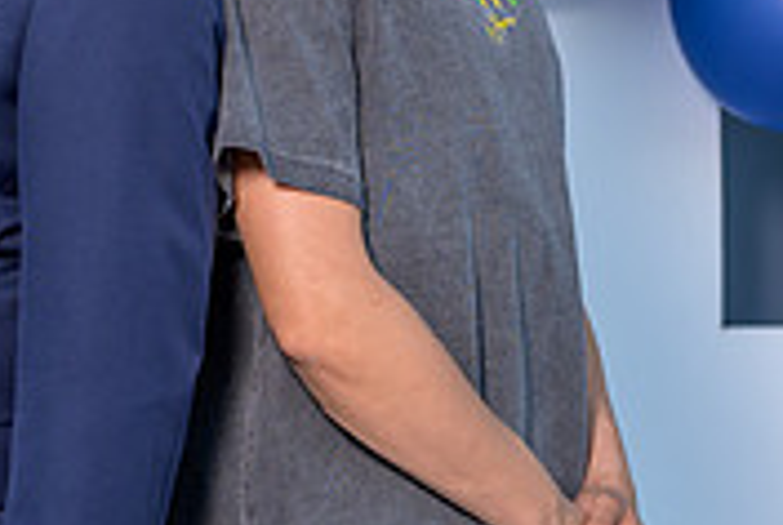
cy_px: -29
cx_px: 85
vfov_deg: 6.8
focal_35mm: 202
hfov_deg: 10.1
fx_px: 4401
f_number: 4
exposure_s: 1/200
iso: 100
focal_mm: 60
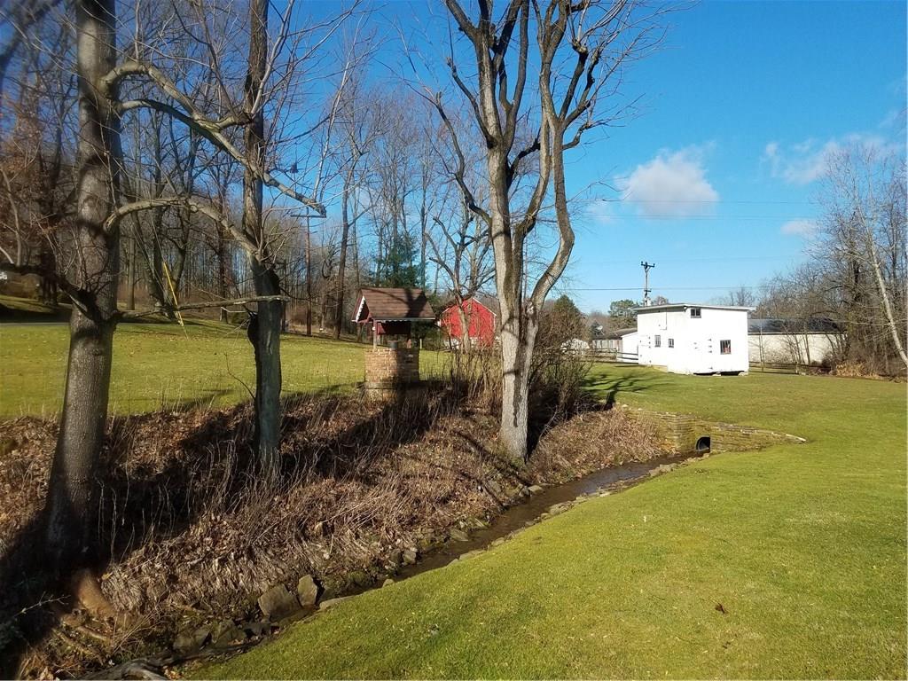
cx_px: 454
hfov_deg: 67.3
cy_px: 340
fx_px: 682
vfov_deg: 53.1
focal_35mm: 26
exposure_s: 1/1964
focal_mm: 4.2
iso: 40
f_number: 1.7
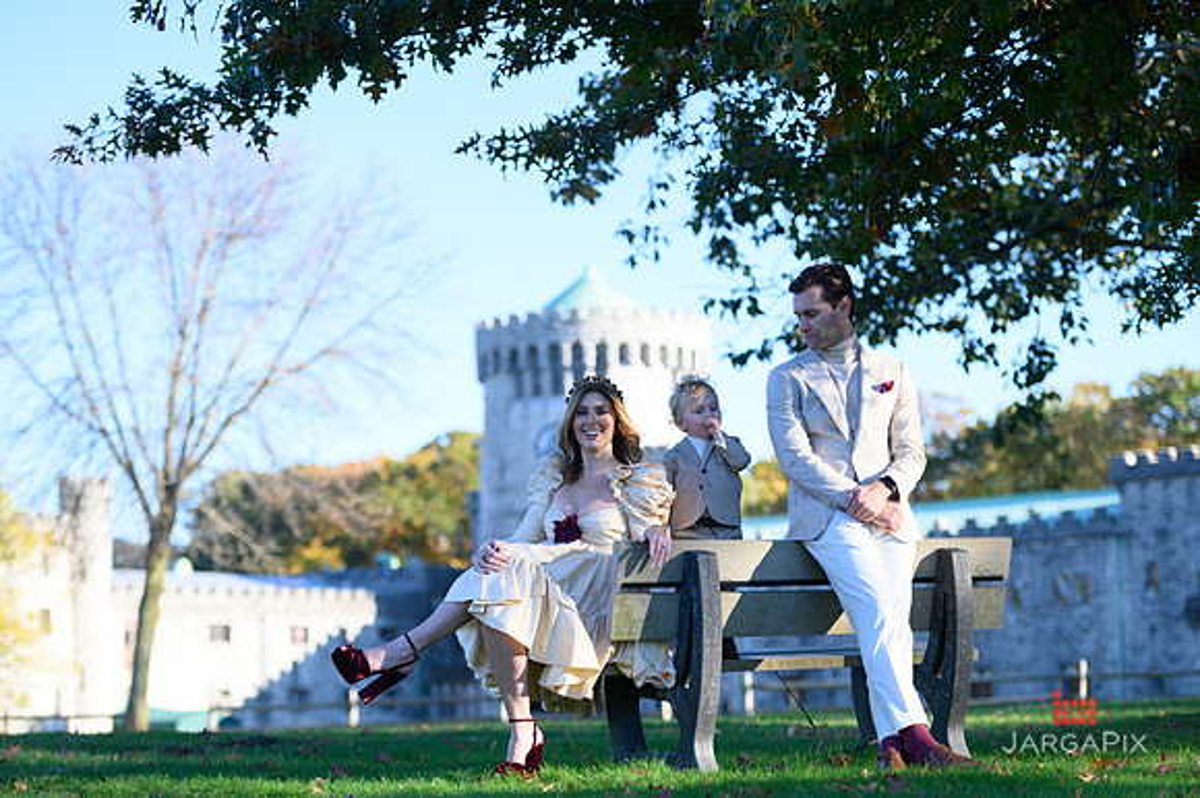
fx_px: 2865
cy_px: 399
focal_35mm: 86
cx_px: 600
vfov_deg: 15.9
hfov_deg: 23.7
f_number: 3.2
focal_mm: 86
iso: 1600
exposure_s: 1/6400
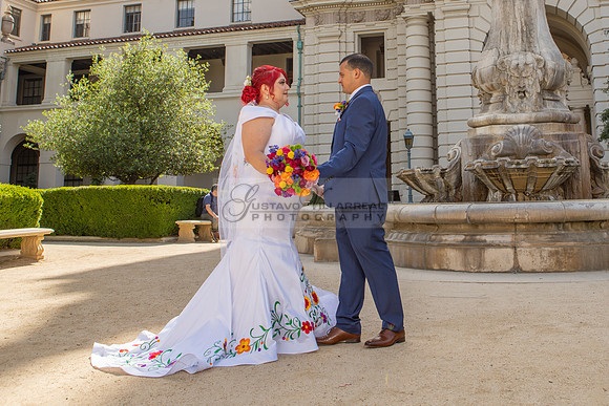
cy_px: 84
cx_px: 387
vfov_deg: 32.6
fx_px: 676
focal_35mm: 40
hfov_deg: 48.0
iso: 100
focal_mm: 25
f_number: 7.1
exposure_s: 1/200
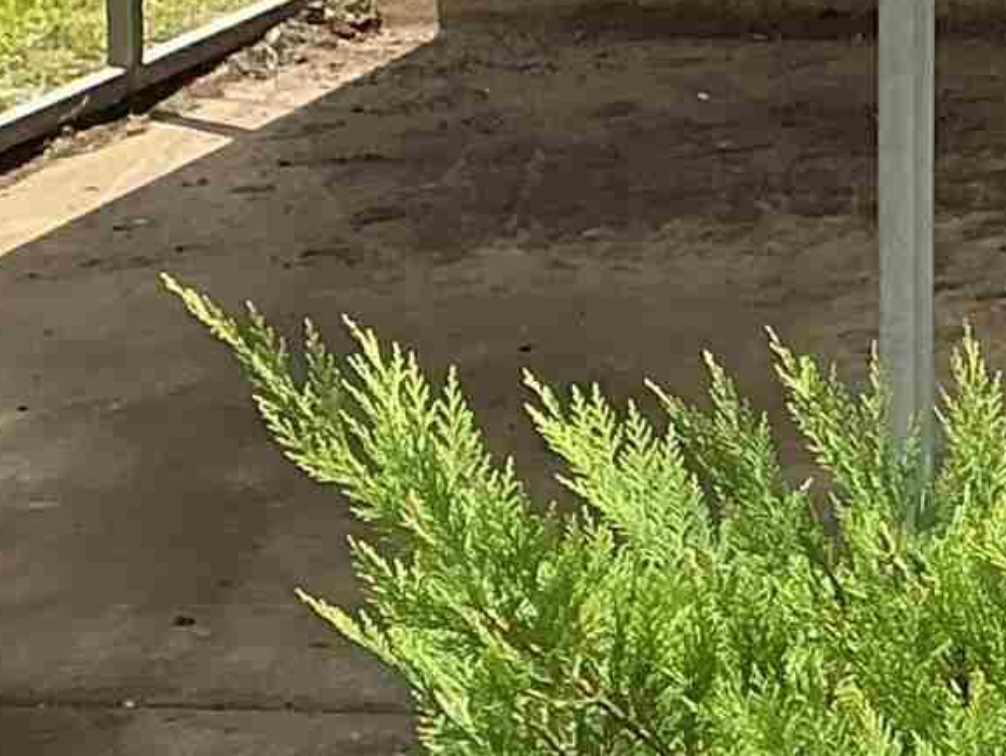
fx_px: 4477
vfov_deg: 8.8
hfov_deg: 10.5
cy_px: -984
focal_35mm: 154
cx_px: 2633
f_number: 1.8
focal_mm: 3
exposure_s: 1/842
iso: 25
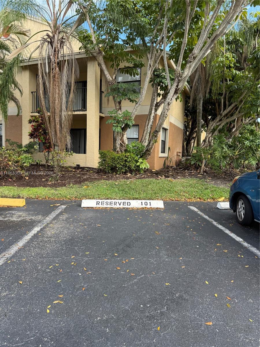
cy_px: 174
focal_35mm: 24
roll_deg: -1.9
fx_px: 240
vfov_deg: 71.6
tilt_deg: -4.1
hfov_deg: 56.8
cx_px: 130
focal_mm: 6.76
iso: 100
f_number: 1.78
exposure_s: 1/1271
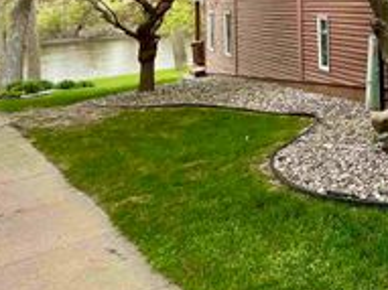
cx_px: 431
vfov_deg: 34.2
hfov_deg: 42.1
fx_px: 381
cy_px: -52
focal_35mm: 34
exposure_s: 1/285
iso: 32
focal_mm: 1.57
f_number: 1.8
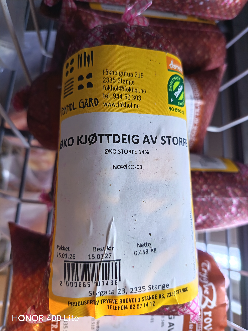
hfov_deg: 56.8
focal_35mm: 24
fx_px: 229
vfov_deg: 71.6
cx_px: 124
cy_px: 166
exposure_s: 1/33.3
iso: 721
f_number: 1.75
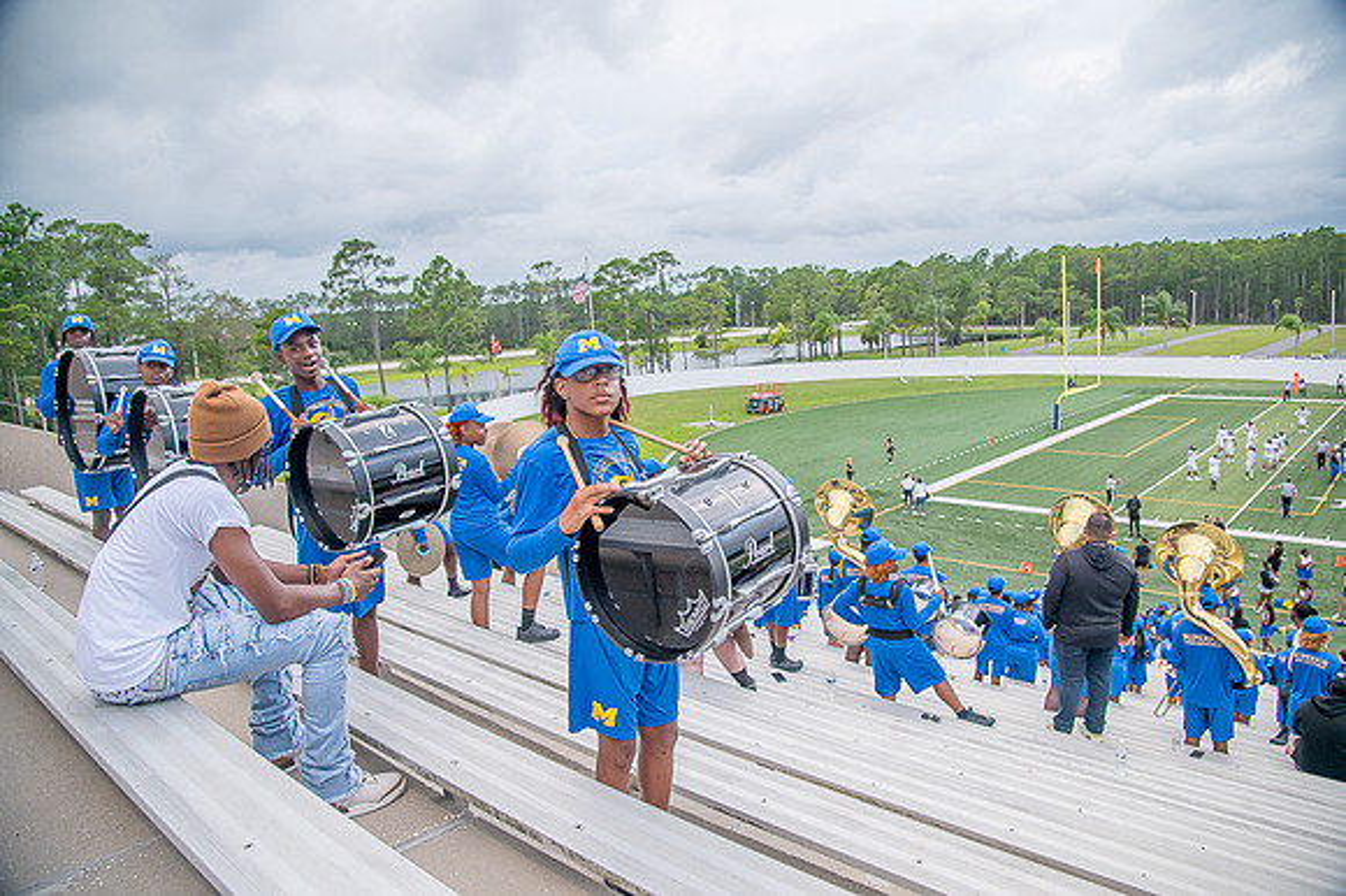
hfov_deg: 73.8
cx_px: 673
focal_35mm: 24
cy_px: 448
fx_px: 897
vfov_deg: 53.1
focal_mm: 24
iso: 400
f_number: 4
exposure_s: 1/250
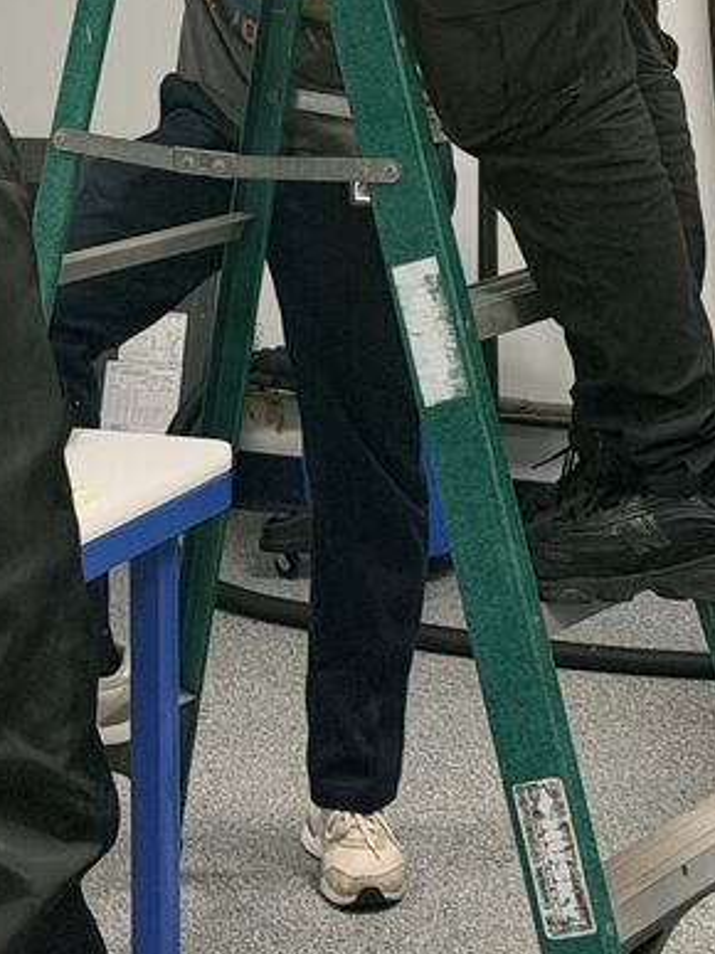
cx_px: 481
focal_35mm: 127
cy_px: -210
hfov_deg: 11.7
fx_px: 3500
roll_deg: +0.3
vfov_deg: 15.0
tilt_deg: -2.9
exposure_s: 1/120
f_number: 1.78
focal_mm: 6.76
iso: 250
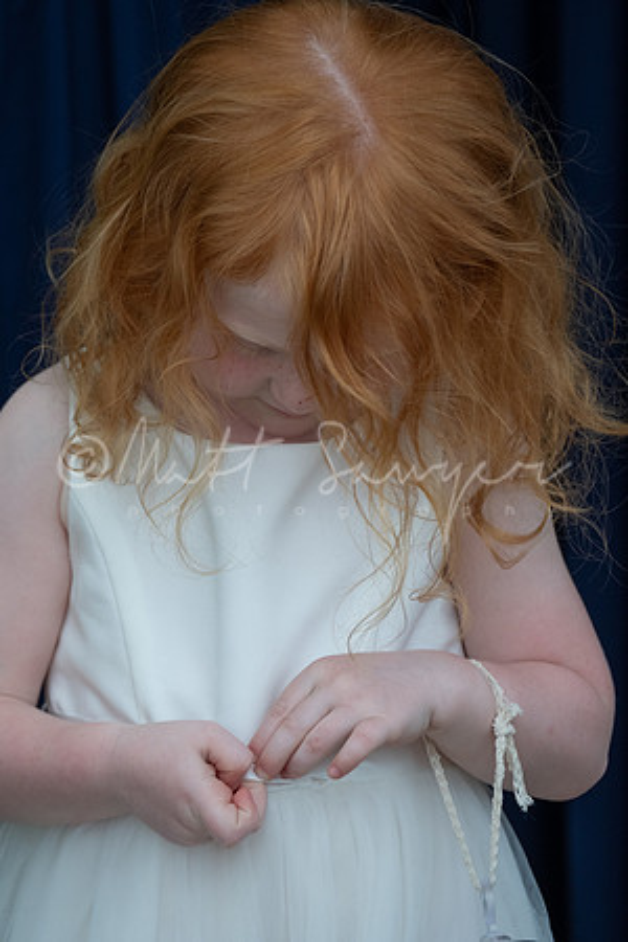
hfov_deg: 3.0
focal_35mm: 452
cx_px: 314
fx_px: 11826
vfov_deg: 4.6
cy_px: 471
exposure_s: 1/2400
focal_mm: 301.1
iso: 800
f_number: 5.2
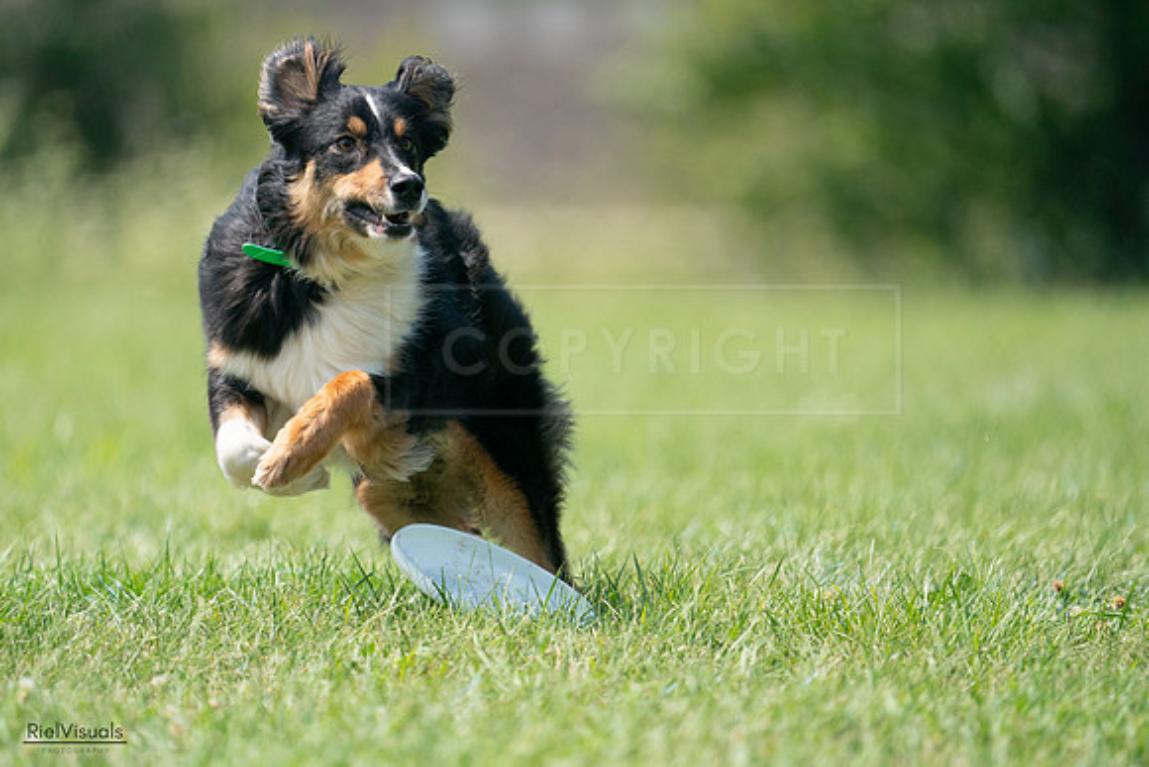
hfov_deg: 3.5
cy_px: 384
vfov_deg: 2.4
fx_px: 18579
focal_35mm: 582
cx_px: 574
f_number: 6.3
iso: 1250
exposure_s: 1/4000
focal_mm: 582
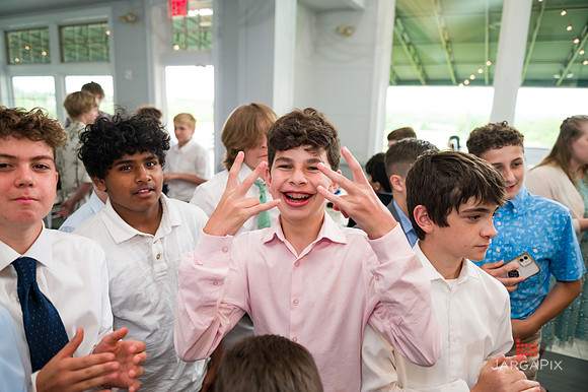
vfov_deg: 49.5
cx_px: 294
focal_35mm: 26
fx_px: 424
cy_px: 196
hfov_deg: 69.4
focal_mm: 26
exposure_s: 1/200
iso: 400
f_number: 3.2
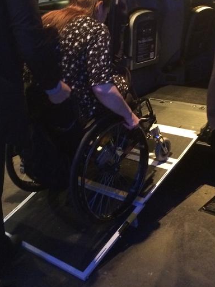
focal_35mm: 51
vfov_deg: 37.3
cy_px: 107
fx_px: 422
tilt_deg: -18.2
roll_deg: +1.2
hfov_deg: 28.5
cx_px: 97
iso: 500
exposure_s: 1/17
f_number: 2.2
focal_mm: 4.15
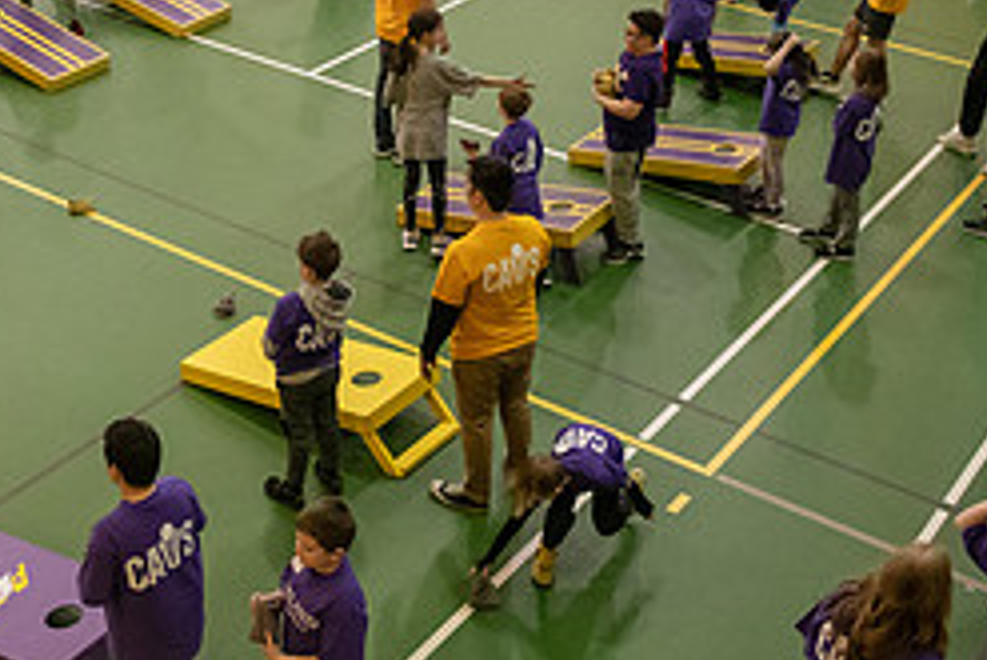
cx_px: 304
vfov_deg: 21.8
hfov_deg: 32.5
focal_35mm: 61
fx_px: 1673
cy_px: 62
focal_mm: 26
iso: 4000
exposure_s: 1/200
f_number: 3.5
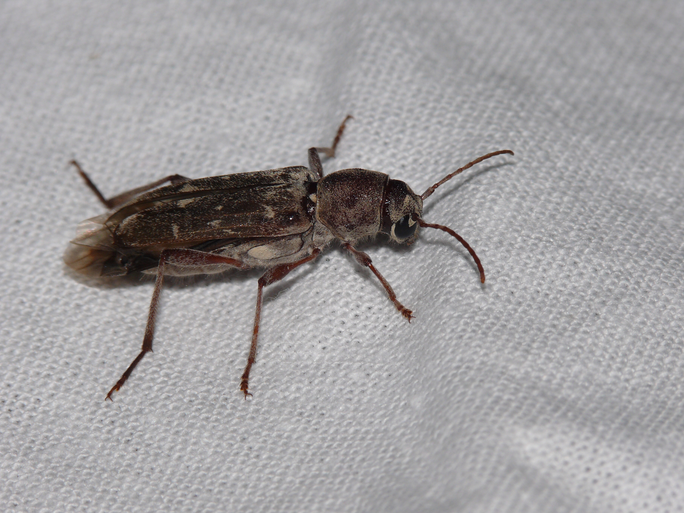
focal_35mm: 355
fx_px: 7015
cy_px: 256
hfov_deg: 5.6
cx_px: 342
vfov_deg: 4.2
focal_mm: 75
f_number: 11
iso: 100
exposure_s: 1/640
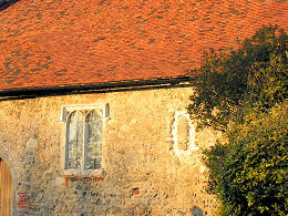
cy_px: 84
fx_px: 516
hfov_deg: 31.0
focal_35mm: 62
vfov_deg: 23.6
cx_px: 95
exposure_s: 1/105
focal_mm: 8.9
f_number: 4
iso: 50
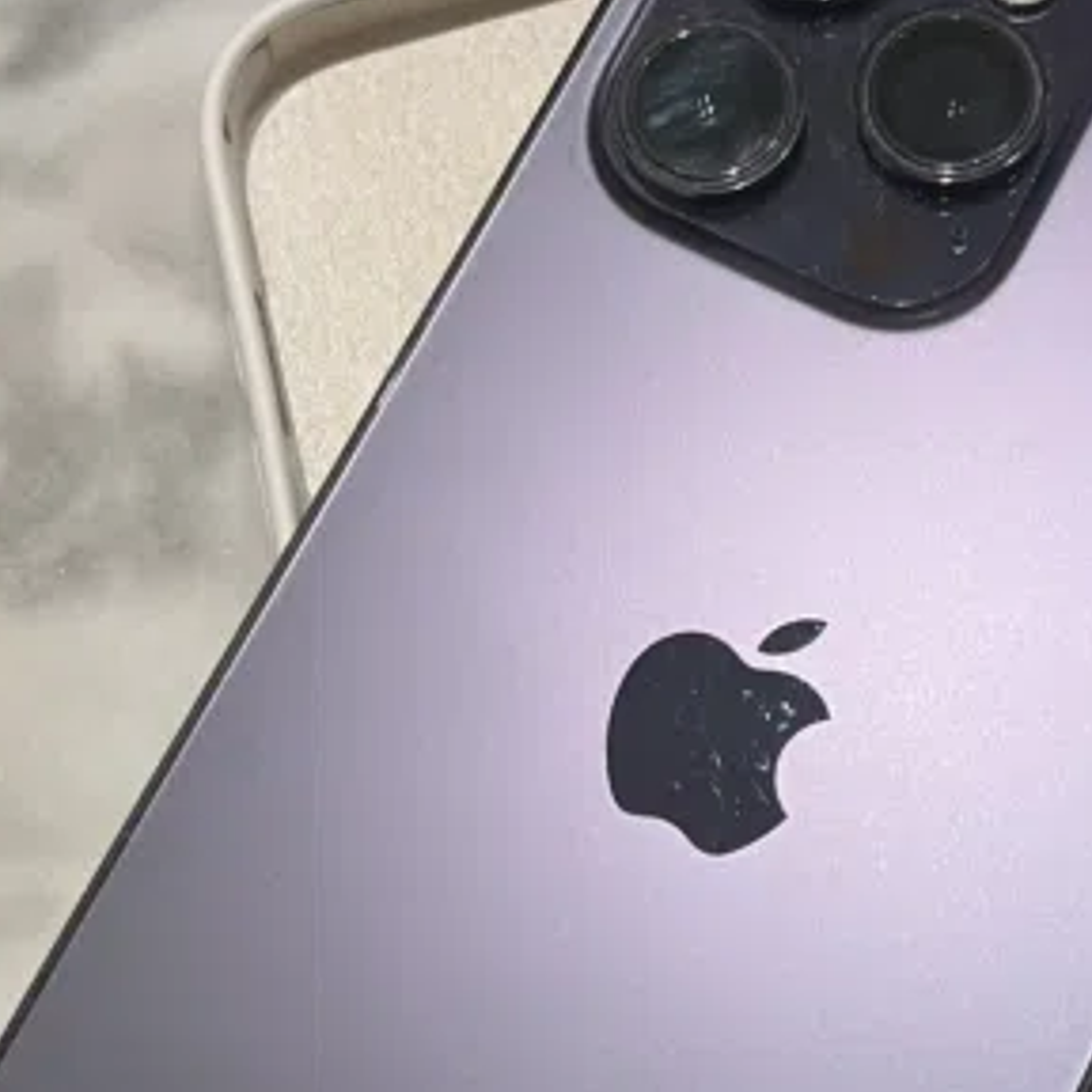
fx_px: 1820
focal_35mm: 51
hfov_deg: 33.1
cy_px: 538
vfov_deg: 33.4
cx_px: 736
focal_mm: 5.7
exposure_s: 1/50
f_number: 1.5
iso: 125
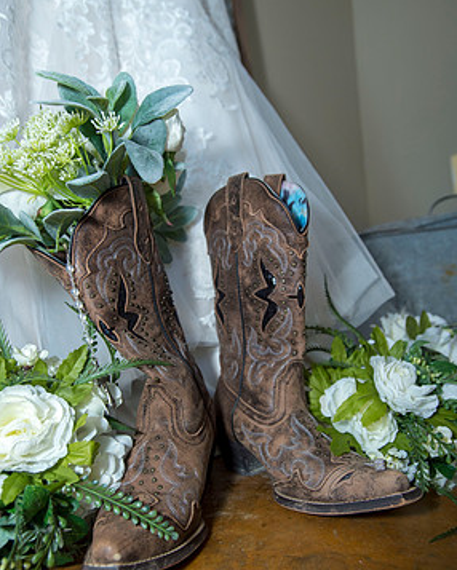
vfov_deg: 65.8
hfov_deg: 55.0
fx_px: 439
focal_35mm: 26
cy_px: 316
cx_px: 225
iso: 1250
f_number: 4
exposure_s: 1/320
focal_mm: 22
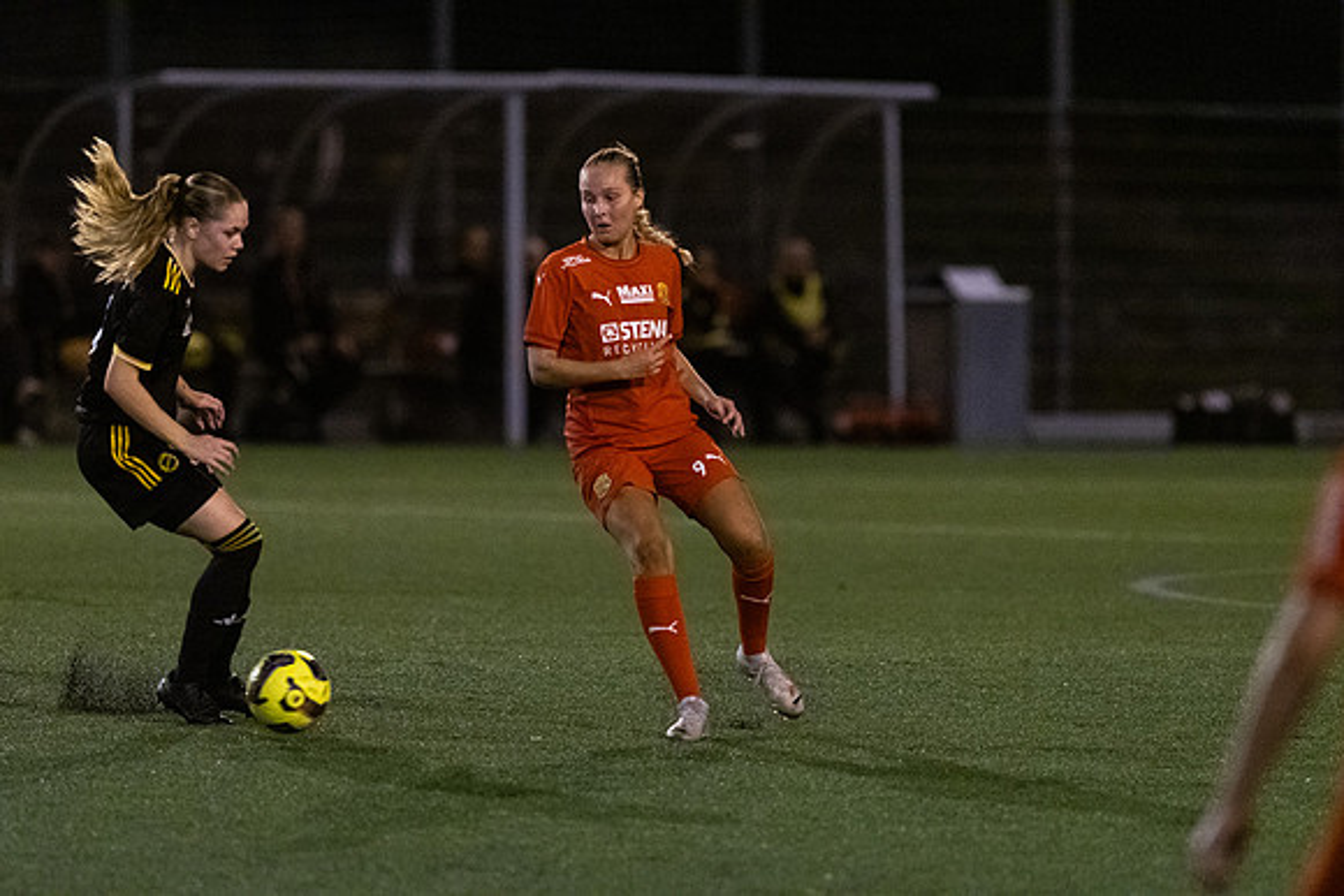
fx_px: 16948
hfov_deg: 4.5
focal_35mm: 454
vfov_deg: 3.0
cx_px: 672
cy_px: 448
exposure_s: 1/640
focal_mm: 300
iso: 8000
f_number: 3.2
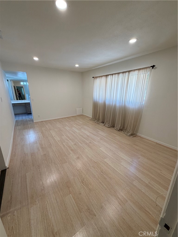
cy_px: 118
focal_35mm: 14
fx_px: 96
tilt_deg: -15.7
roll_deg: -0.5
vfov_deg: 102.1
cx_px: 89
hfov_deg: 85.7
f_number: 2.2
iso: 160
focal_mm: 2.22
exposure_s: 1/120
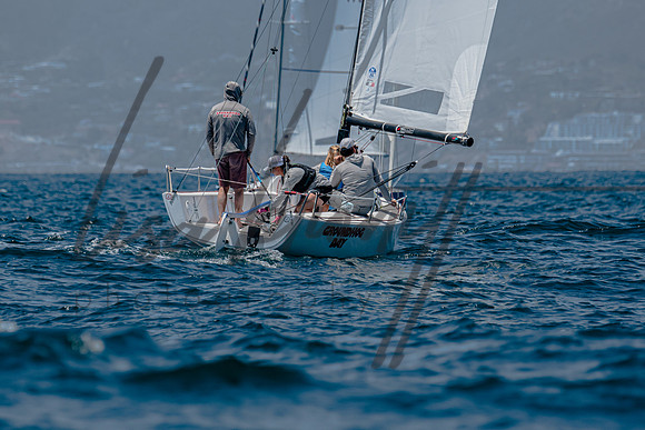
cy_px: 205
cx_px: 322
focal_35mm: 639
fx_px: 11443
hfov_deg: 3.2
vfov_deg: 2.2
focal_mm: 340
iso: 200
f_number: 5.6
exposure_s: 1/2000
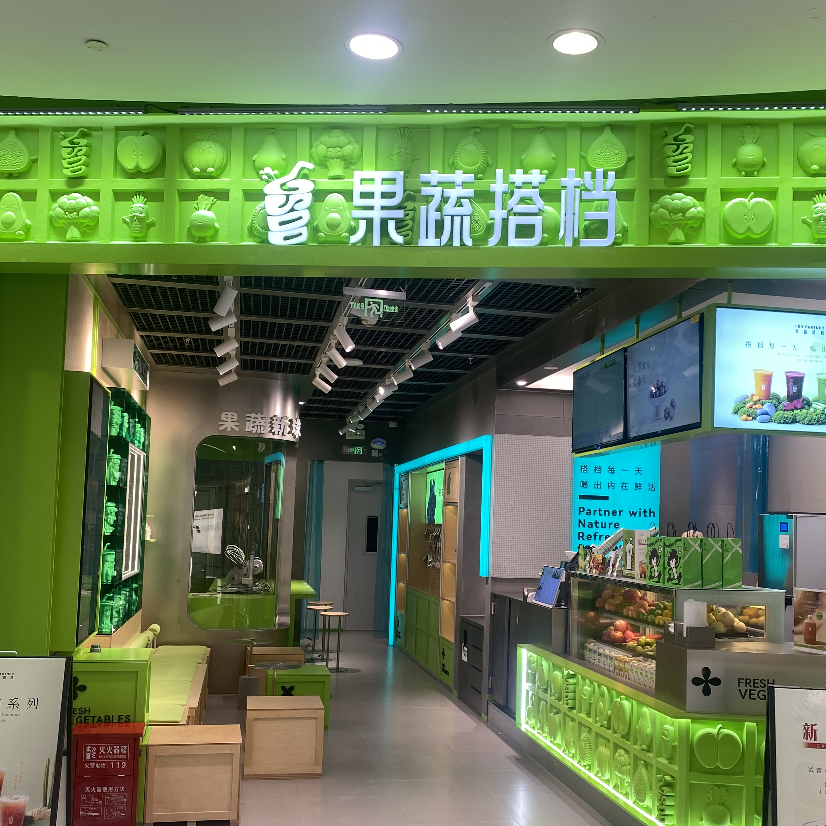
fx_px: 999
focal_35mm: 37
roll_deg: -1.4
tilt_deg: +1.5
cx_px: 456
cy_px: 483
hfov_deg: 44.9
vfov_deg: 44.8
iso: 50
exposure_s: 1/100
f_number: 1.8
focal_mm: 4.25
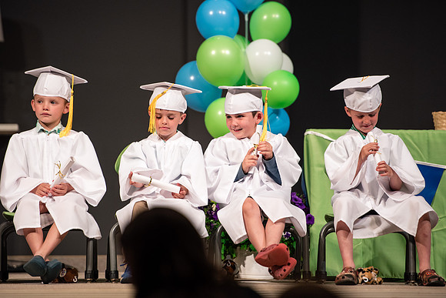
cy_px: 150
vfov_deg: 6.2
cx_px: 237
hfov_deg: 9.3
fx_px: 2744
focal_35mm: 221
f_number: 2.8
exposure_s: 1/400
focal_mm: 200
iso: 500
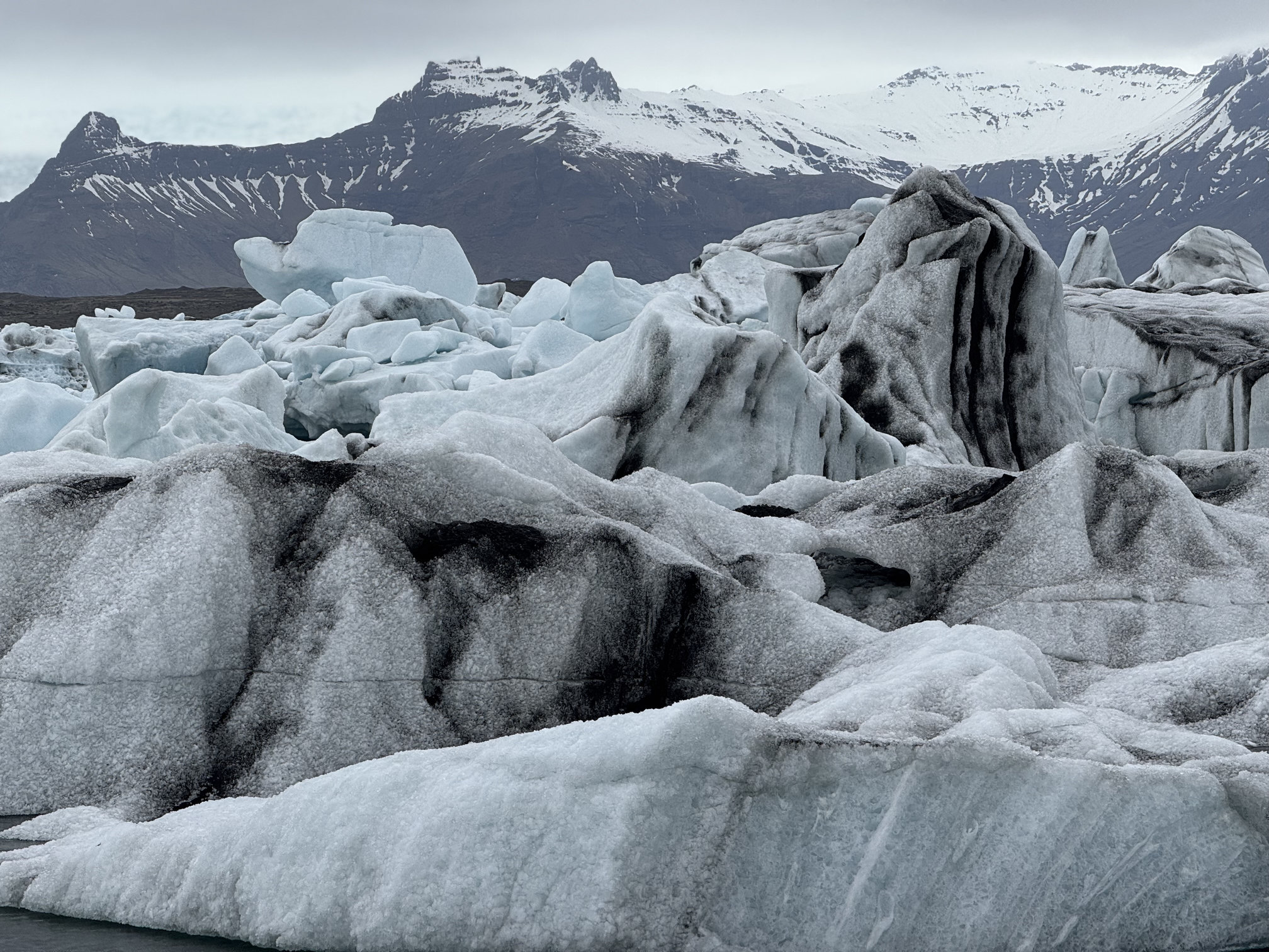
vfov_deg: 12.3
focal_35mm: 120
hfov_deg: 16.4
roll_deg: +0.8
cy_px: 476
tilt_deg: -2.2
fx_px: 4399
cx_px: 634
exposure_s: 1/1342
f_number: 2.8
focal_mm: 15.66
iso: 50
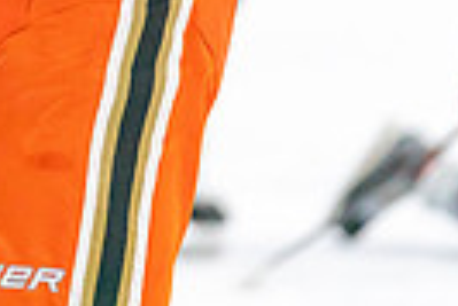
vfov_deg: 1.9
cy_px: -308
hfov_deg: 2.9
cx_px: -207
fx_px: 9183
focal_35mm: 721
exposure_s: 1/1250
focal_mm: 165
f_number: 2.8
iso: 3200
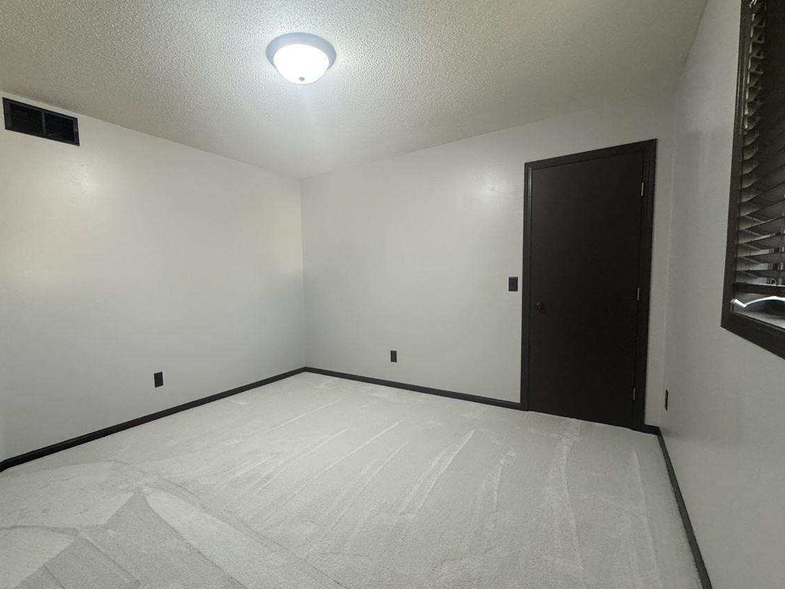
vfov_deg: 78.1
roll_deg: +0.9
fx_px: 363
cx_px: 346
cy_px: 306
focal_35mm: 16
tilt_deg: -4.8
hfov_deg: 94.1
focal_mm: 2.22
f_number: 2.2
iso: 320
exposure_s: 1/60
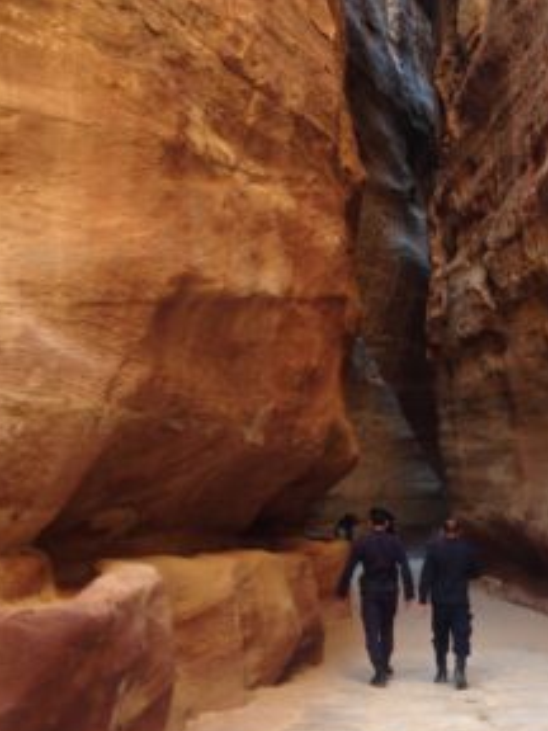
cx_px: 467
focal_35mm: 61
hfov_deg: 23.5
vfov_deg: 31.6
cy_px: 425
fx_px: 1288
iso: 50
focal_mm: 4.12
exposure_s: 1/24
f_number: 2.4
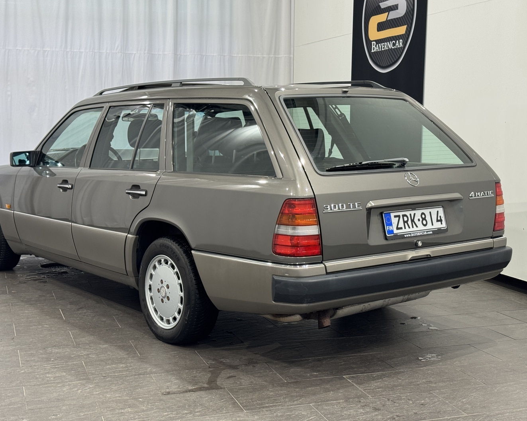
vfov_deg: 29.7
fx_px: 795
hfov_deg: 36.6
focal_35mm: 51
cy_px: 212
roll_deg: -0.7
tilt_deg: -7.9
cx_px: 242
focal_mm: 6.76
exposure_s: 1/100
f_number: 1.78
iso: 100
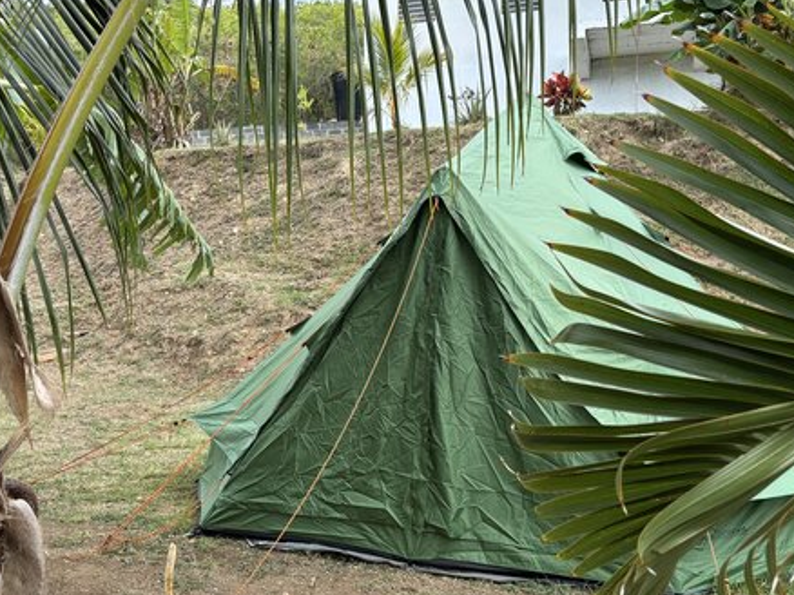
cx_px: 352
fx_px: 871
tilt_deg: -0.4
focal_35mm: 38
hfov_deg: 48.9
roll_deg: +0.3
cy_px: 363
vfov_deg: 37.5
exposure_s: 1/763
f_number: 1.6
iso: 50
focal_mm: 5.96
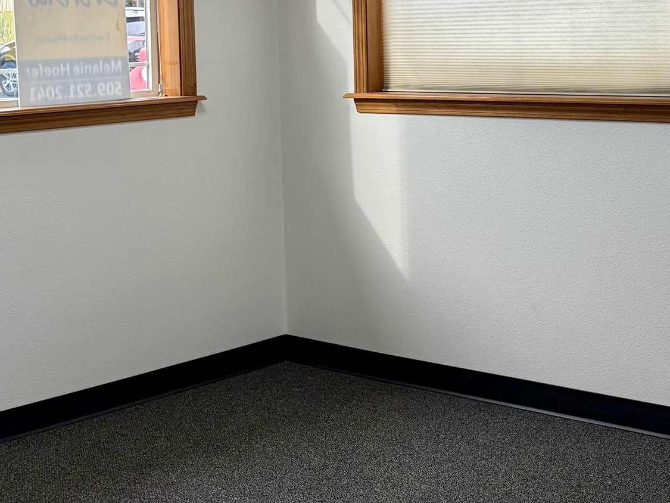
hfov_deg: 27.2
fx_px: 1374
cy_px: 51
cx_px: 472
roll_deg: +2.7
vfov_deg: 20.3
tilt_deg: -0.5
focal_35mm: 71
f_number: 1.6
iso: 80
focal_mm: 5.96
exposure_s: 1/208
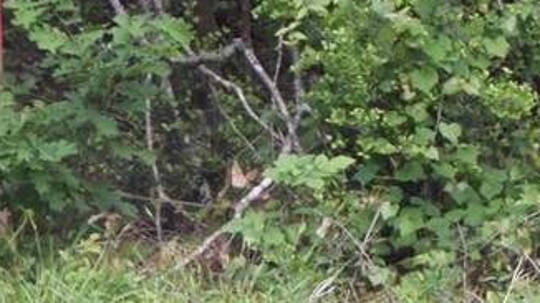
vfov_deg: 2.4
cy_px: -349
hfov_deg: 4.3
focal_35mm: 503
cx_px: 919
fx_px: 7199
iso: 400
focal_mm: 48
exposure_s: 1/200
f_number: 7.1
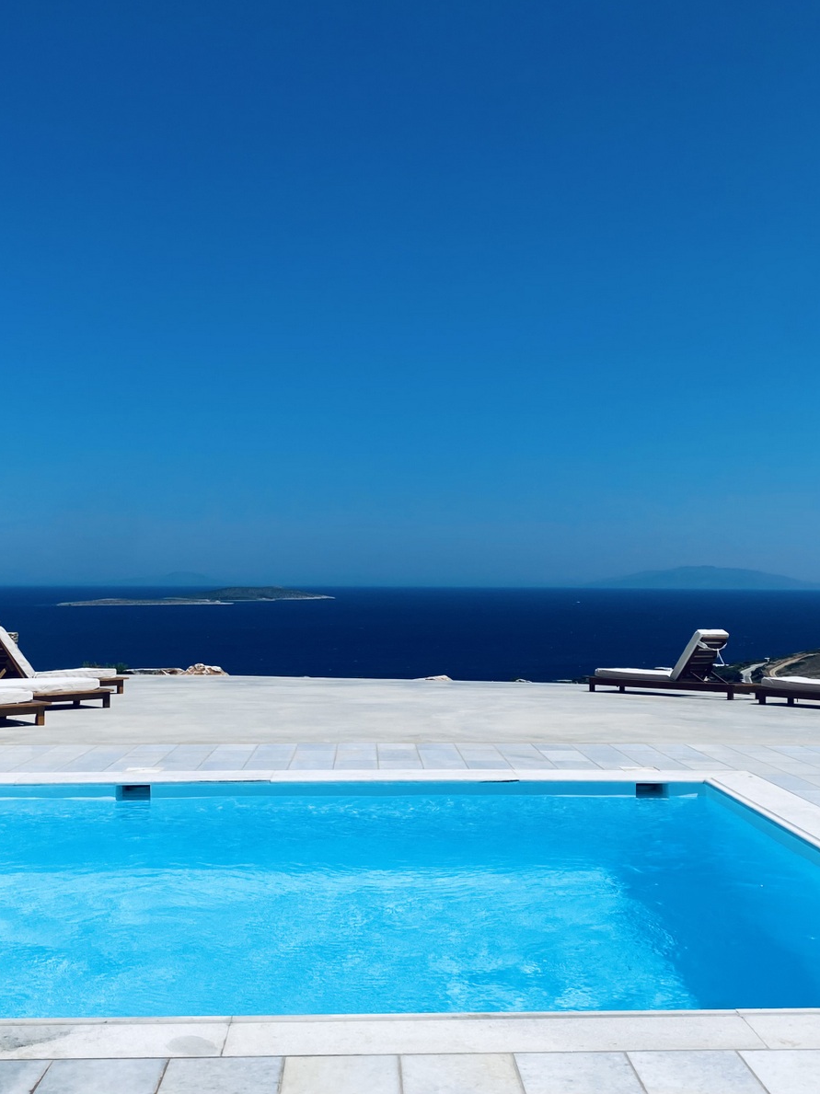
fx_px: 1106
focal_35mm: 35
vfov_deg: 52.6
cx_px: 446
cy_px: 543
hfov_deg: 40.6
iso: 32
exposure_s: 1/7692
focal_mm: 4.25
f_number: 1.8
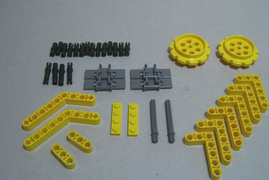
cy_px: 100
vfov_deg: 31.2
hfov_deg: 45.4
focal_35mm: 43
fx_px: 321
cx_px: 145
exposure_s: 1/30
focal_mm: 7.9
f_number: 2.8
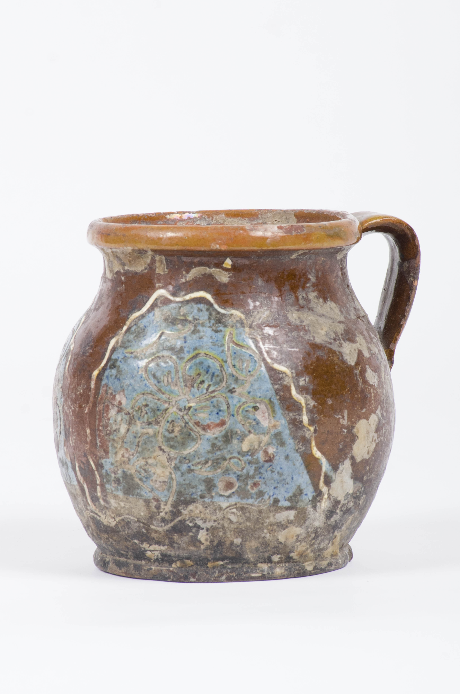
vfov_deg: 9.8
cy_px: 347
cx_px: 230
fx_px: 4043
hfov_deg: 6.5
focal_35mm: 210
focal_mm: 140
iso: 400
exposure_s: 1/160
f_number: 13
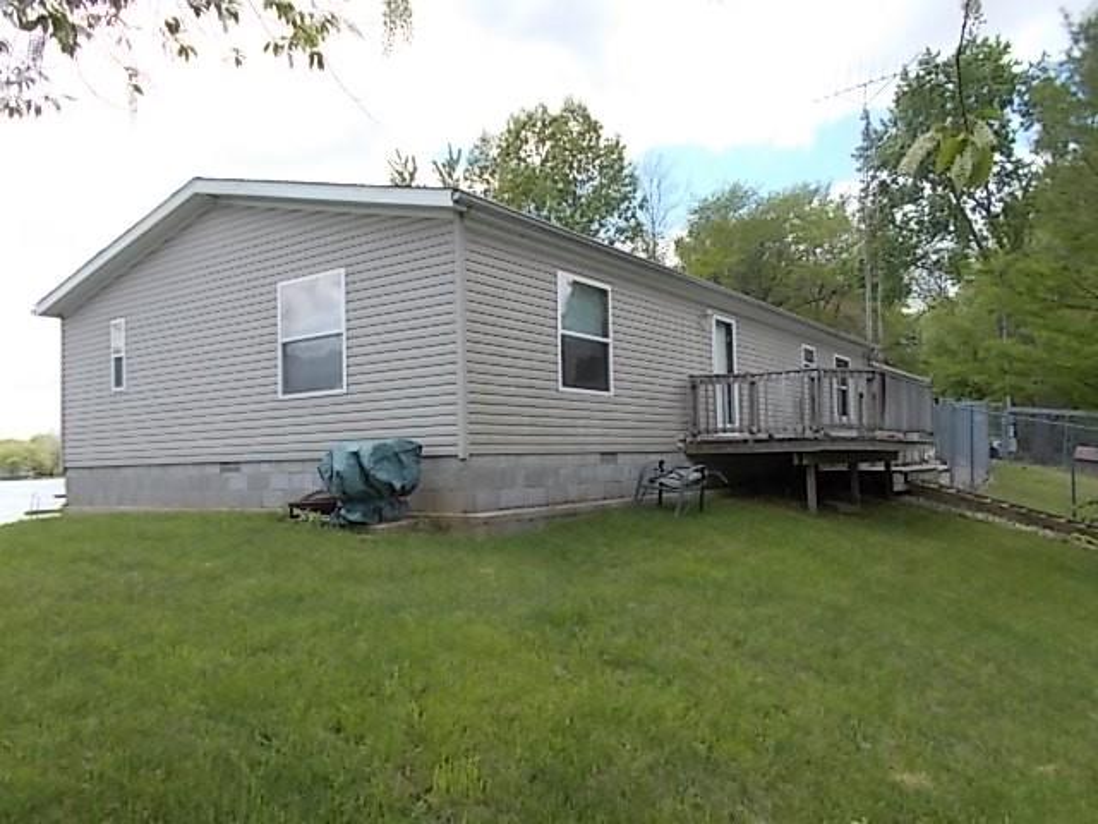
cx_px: 549
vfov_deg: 53.1
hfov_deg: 67.3
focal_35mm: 26
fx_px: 825
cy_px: 412
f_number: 3.2
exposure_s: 1/400
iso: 80
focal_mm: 4.6
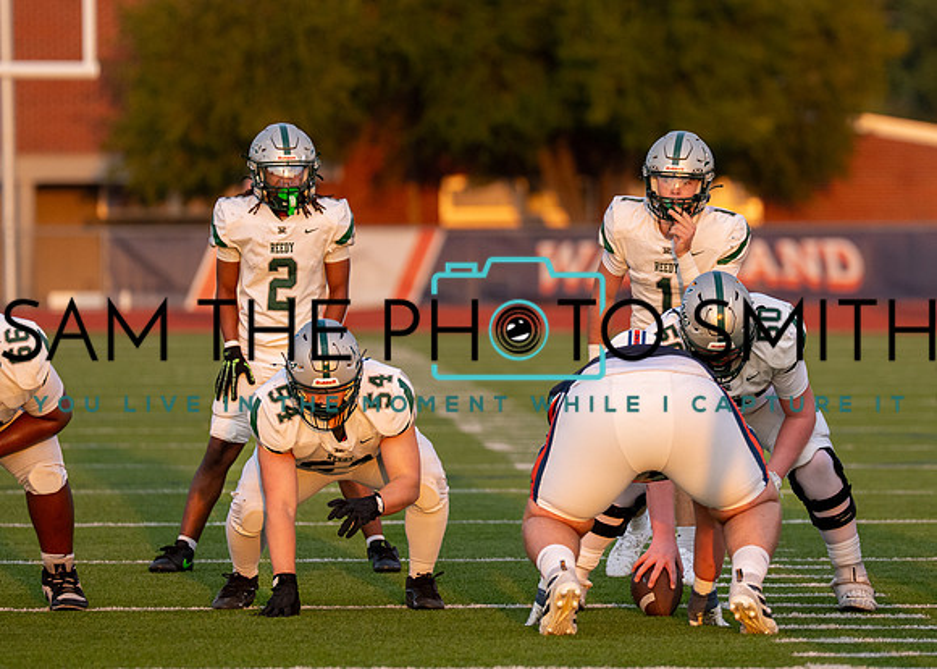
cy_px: 232
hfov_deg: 5.2
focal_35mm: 385
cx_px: 649
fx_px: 10245
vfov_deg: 3.7
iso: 640
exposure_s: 1/2500
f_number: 2.8
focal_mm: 200
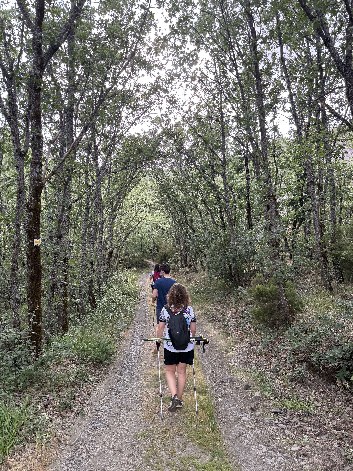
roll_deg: +0.6
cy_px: 243
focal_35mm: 25
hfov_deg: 54.9
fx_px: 340
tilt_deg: -1.4
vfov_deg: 69.4
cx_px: 174
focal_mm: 6.76
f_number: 1.78
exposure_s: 1/243
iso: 125
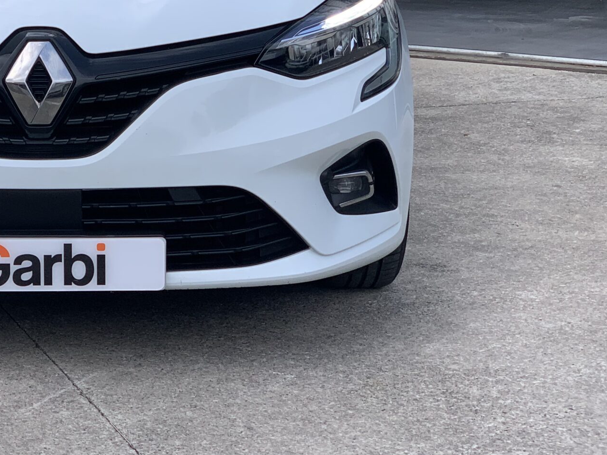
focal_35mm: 105
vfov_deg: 13.9
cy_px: 22
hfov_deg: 18.3
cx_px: 5
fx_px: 1841
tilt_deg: -6.3
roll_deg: -0.2
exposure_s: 1/444
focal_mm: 6
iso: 16
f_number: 2.4
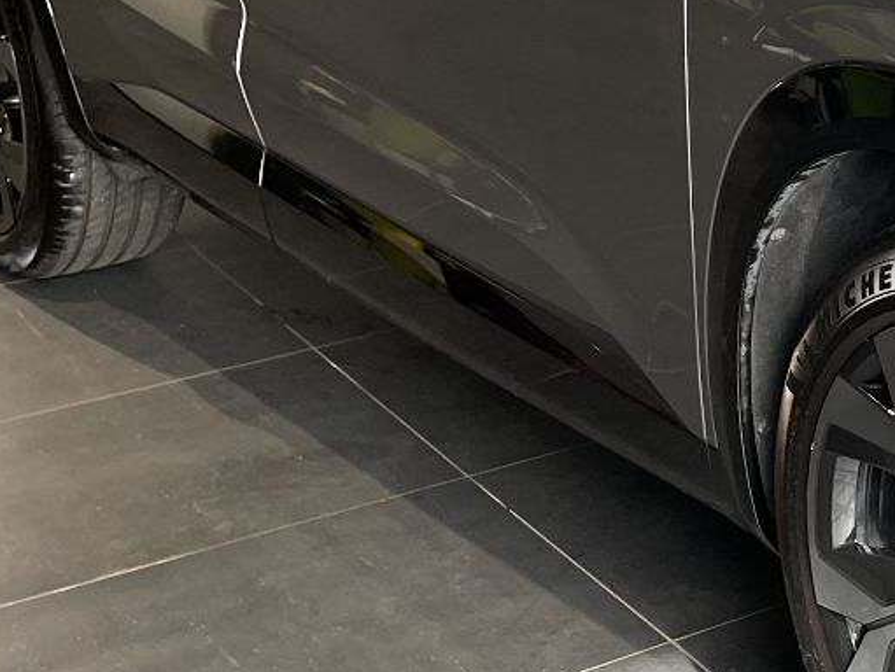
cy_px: 124
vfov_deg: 16.7
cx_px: 1280
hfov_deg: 19.7
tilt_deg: -16.9
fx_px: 2277
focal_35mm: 88
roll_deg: +0.0
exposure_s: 1/100
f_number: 1.6
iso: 100
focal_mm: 5.1
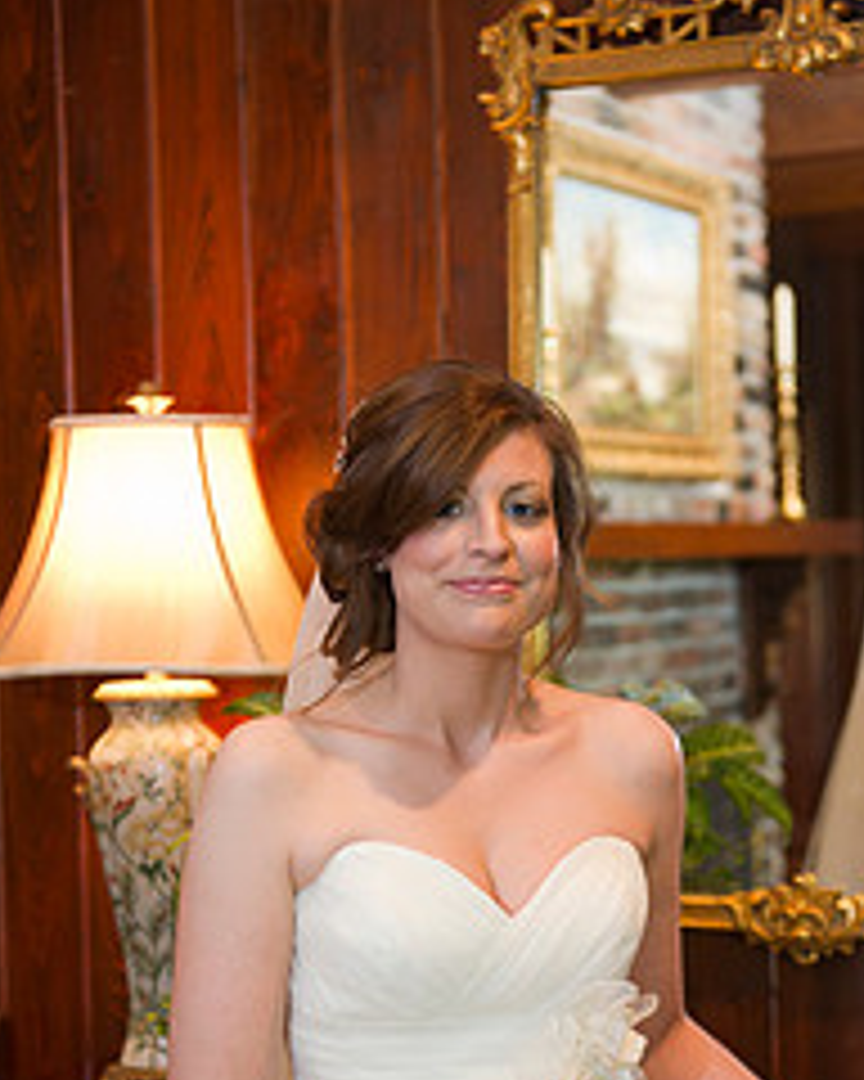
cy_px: 720
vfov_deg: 24.0
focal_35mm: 79
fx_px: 2525
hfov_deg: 19.4
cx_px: 565
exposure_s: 1/100
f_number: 2.8
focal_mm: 45
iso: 1250
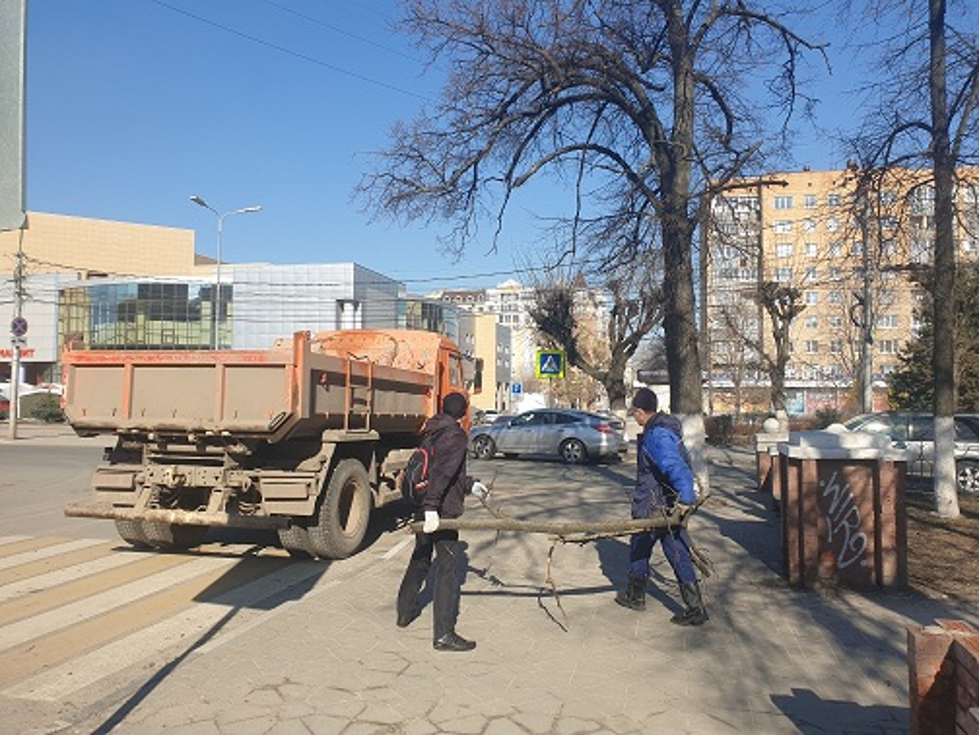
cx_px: 490
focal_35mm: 26
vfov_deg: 53.1
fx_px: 735
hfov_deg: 67.3
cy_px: 368
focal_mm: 4.3
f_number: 2.4
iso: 50
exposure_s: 1/1395
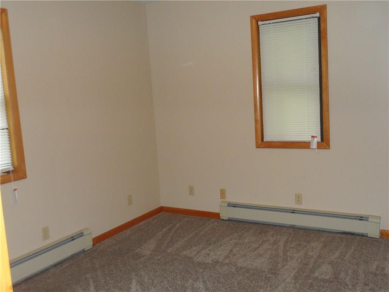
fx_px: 405
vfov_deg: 39.7
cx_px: 194
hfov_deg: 51.4
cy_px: 146
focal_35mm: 36
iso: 240
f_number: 3.8
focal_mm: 6.6
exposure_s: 1/45
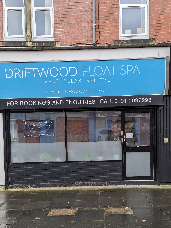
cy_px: 145
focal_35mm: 41
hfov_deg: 35.0
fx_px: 270
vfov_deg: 45.3
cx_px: 101
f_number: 1.73
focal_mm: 4.38
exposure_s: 1/316
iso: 50
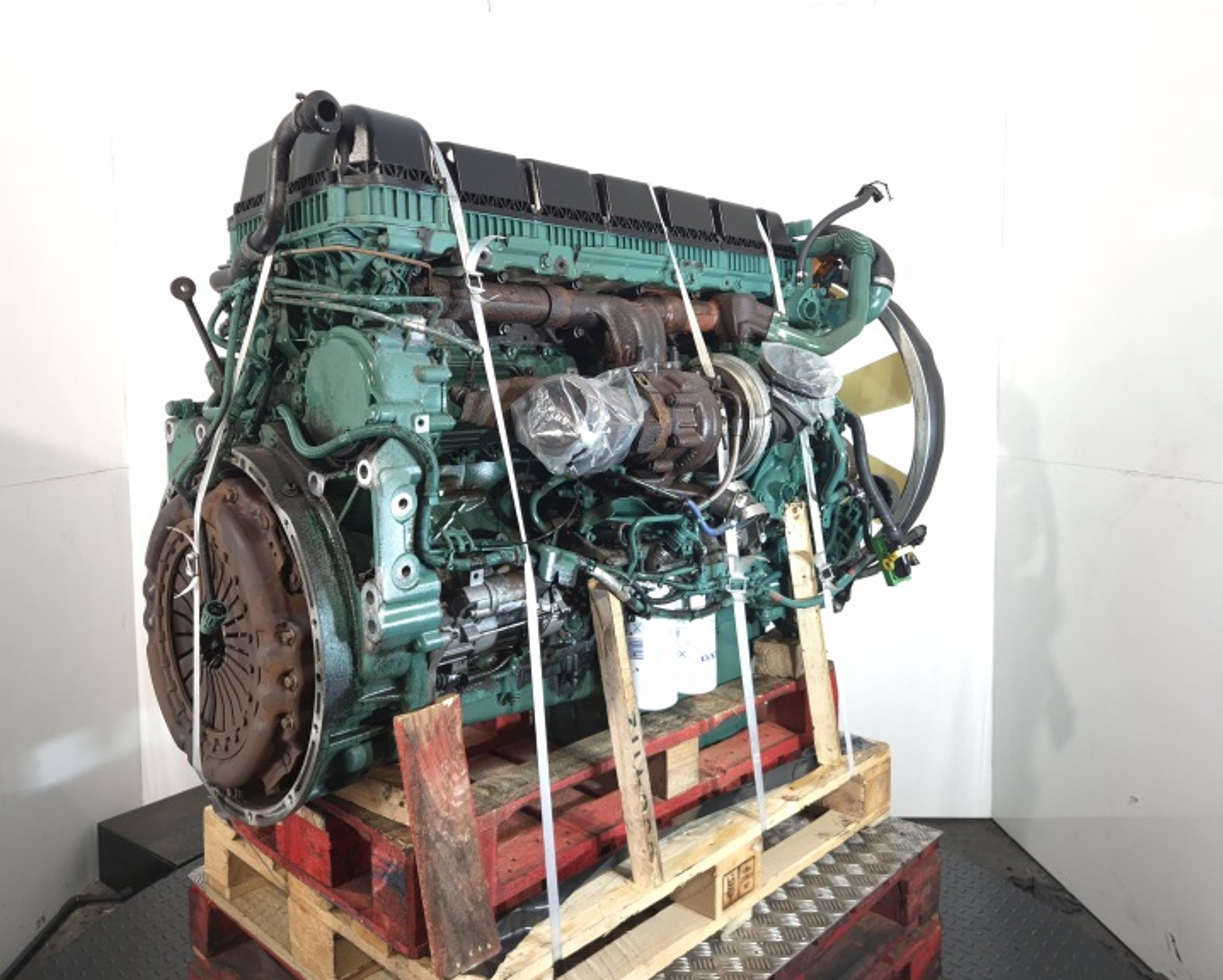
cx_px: 557
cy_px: 476
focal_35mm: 25
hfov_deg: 67.9
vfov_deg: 56.8
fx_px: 905
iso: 160
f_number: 1.8
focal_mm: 5.4
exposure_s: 1/50
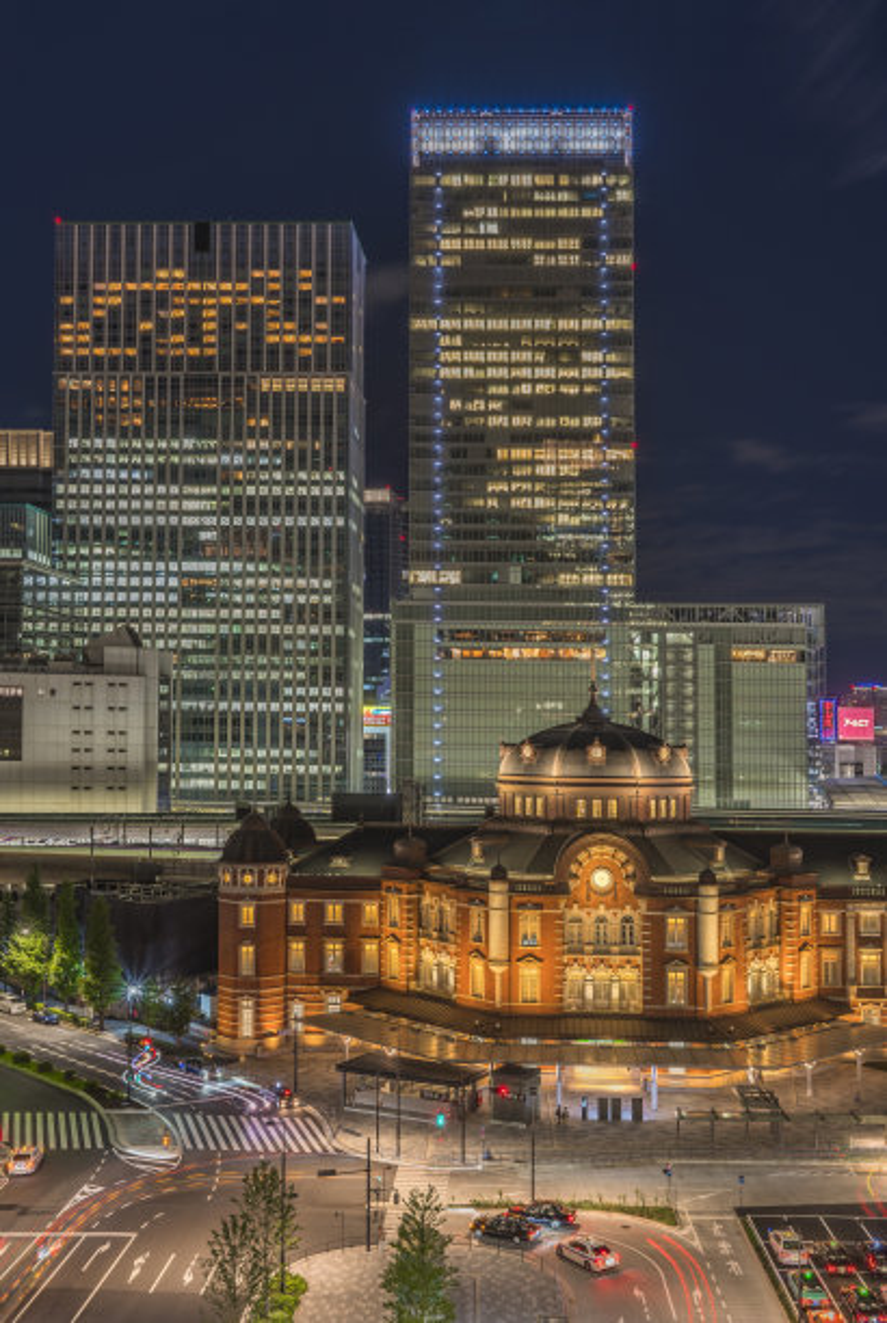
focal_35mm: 35
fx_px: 1289
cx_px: 444
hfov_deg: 38.0
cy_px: 662
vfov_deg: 54.4
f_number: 11
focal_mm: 35
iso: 50
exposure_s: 30
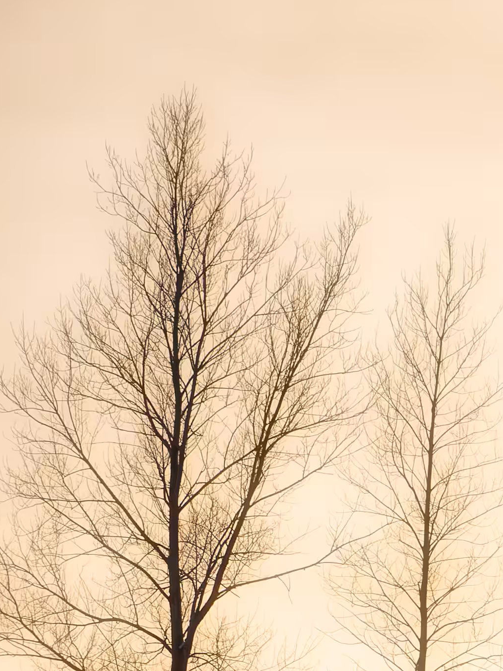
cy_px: 465
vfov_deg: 8.8
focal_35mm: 224
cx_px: 436
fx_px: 4335
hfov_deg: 6.6
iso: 200
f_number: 13
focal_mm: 43
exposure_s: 1/400
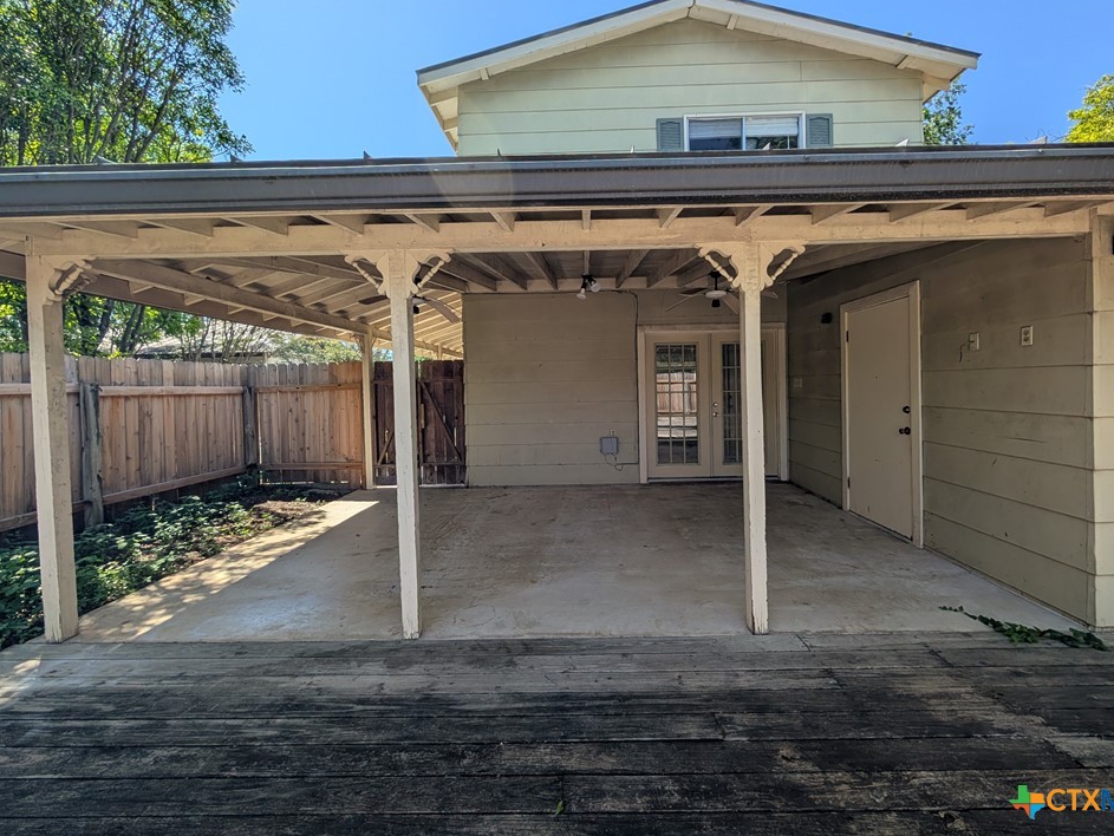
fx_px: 419
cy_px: 390
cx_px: 578
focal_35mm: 13
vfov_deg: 89.8
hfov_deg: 106.1
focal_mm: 2.02
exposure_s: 1/1721
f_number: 1.7
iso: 45
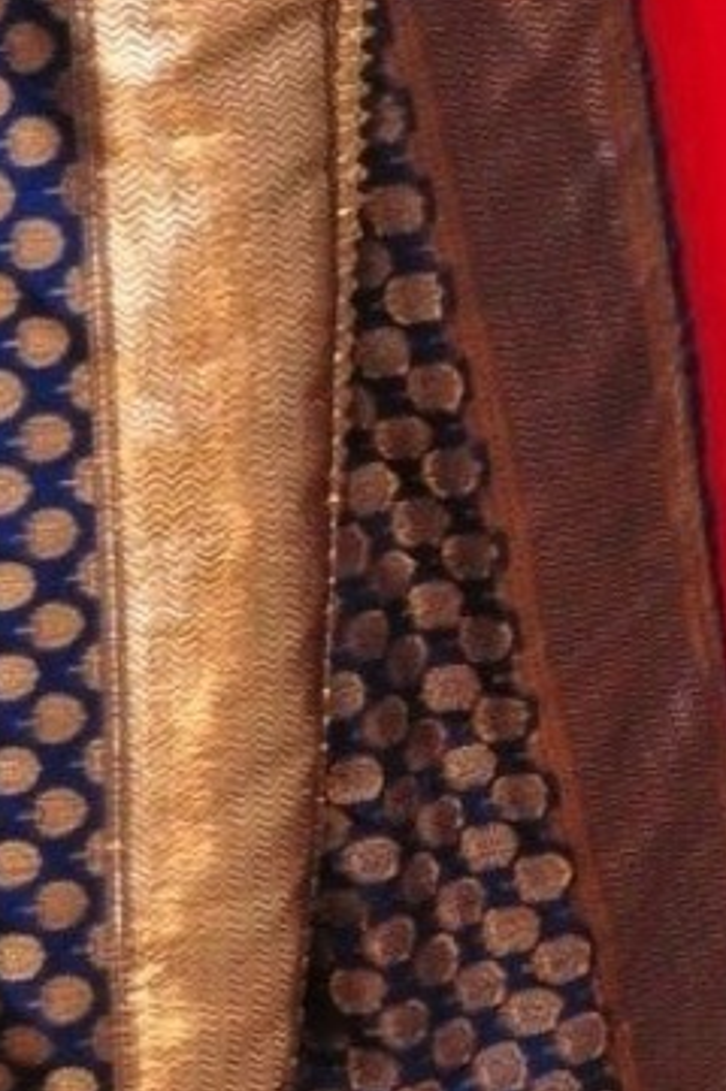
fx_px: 5455
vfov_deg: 11.3
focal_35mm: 180
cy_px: -24
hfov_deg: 7.5
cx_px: 874
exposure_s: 1/125
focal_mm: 24
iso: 1600
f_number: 11
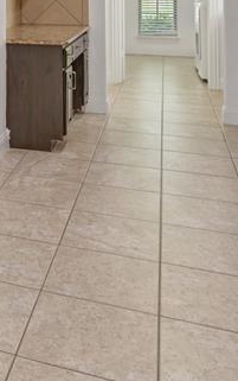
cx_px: -112
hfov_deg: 21.2
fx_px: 539
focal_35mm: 52
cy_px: -4
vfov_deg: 35.1
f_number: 6.3
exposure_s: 1/20
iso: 400
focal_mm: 16
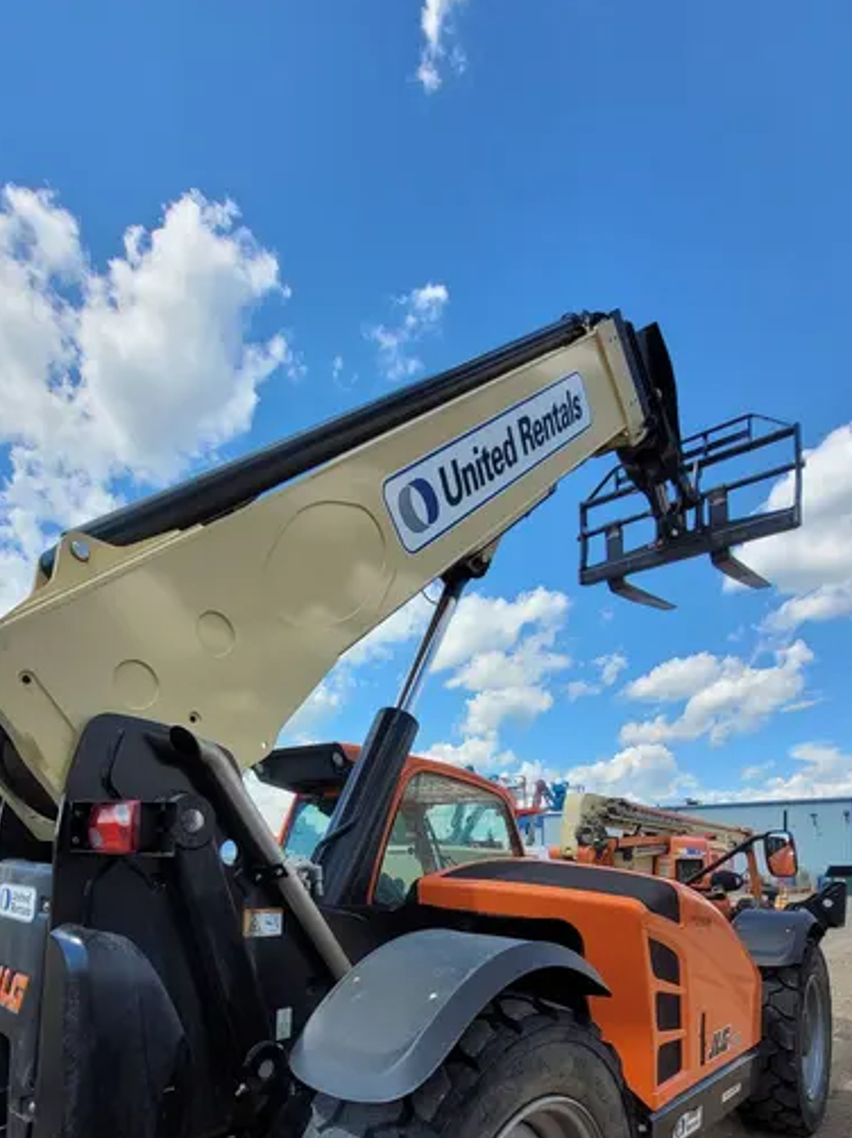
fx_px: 624
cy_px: 819
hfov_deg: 68.3
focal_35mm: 19
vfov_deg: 79.7
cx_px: 367
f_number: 2.2
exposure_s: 1/1205
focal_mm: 1.74
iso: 40
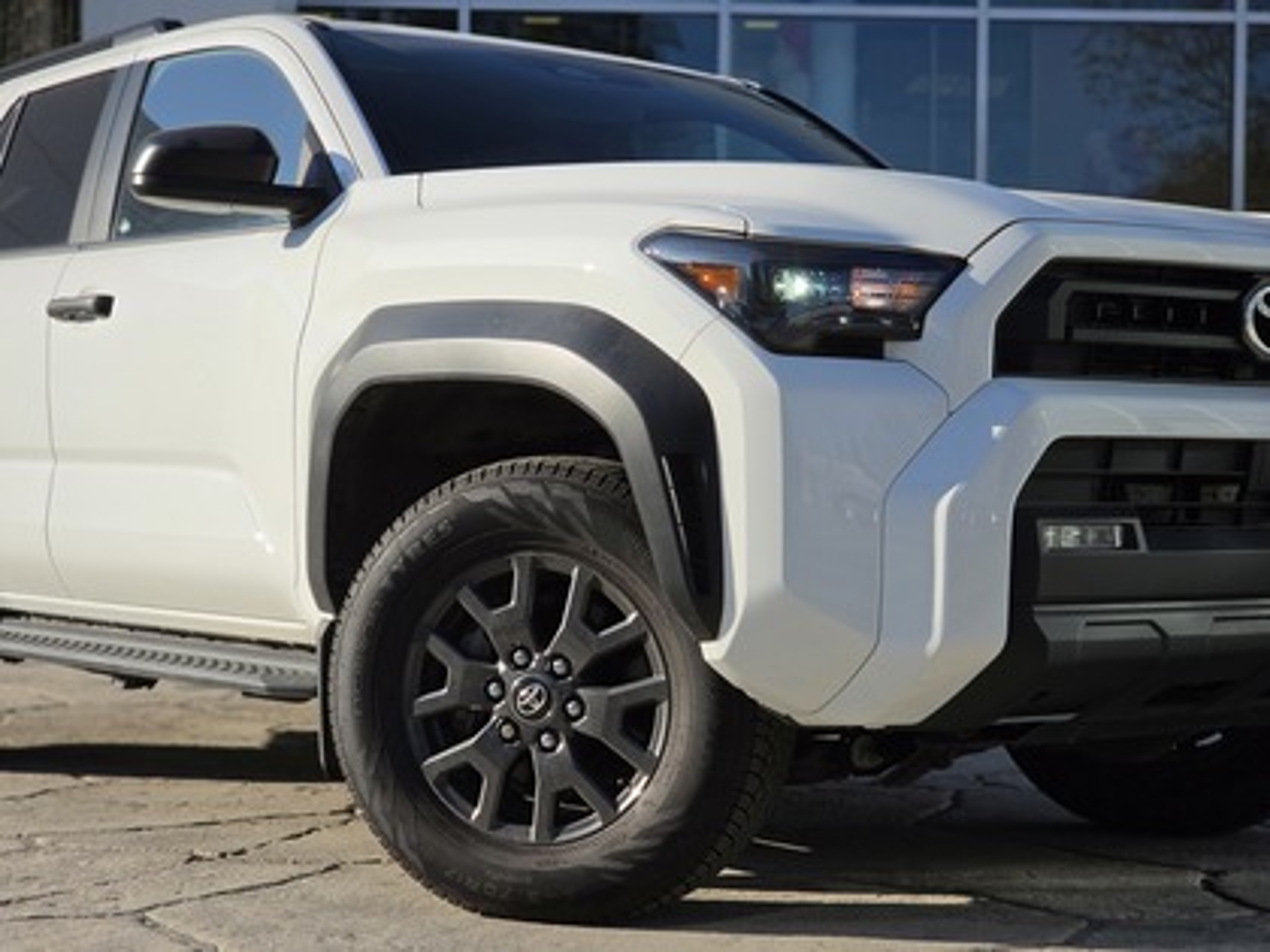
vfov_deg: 21.3
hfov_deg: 28.2
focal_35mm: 69
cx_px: 635
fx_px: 2531
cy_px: 476
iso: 25
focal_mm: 7
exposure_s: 1/981
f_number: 2.4
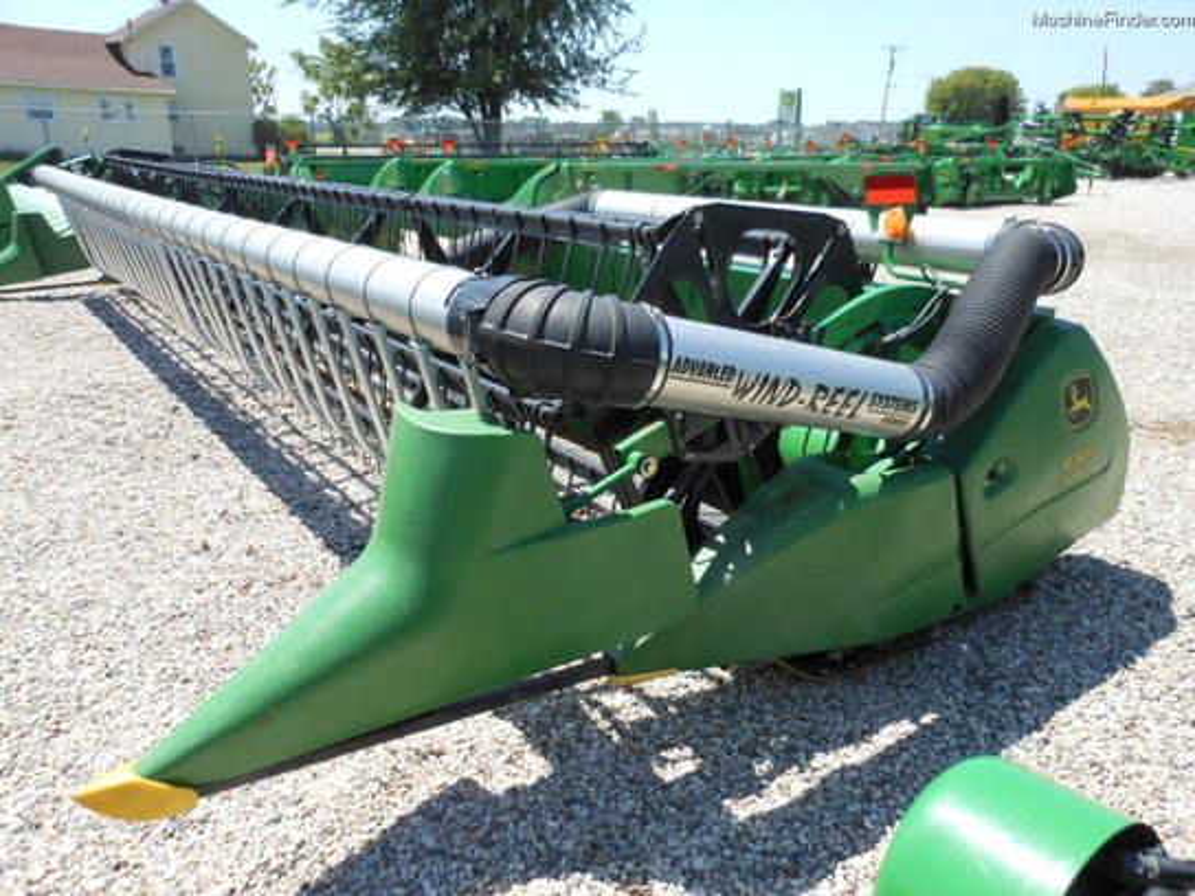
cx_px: 598
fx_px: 967
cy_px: 448
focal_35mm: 28
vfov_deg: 49.7
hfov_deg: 63.4
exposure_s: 1/400
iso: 80
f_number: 3.7
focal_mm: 5
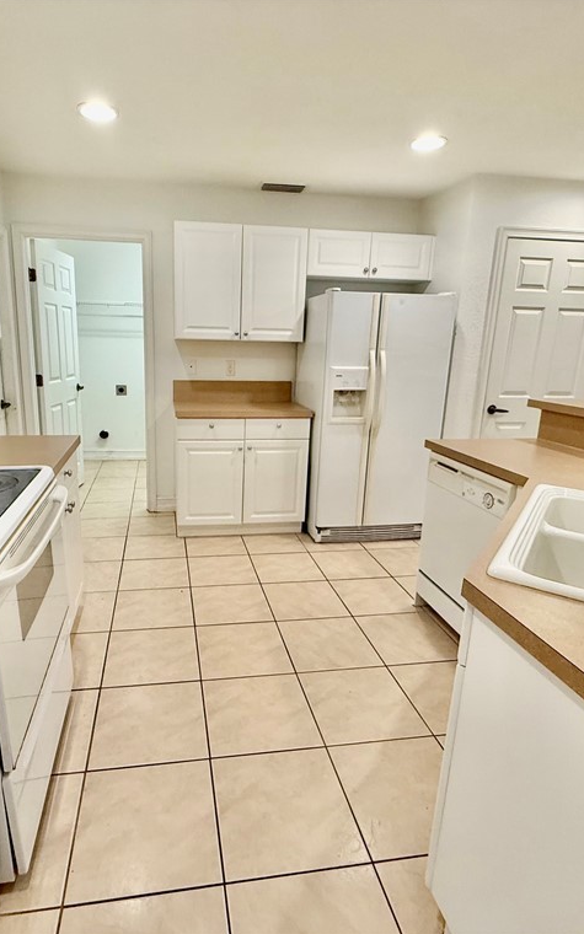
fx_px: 509
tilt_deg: -13.3
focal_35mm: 20
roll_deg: -1.5
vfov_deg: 85.1
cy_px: 468
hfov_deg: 59.3
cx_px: 241
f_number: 2.2
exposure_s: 1/120
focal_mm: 2.22
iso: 250
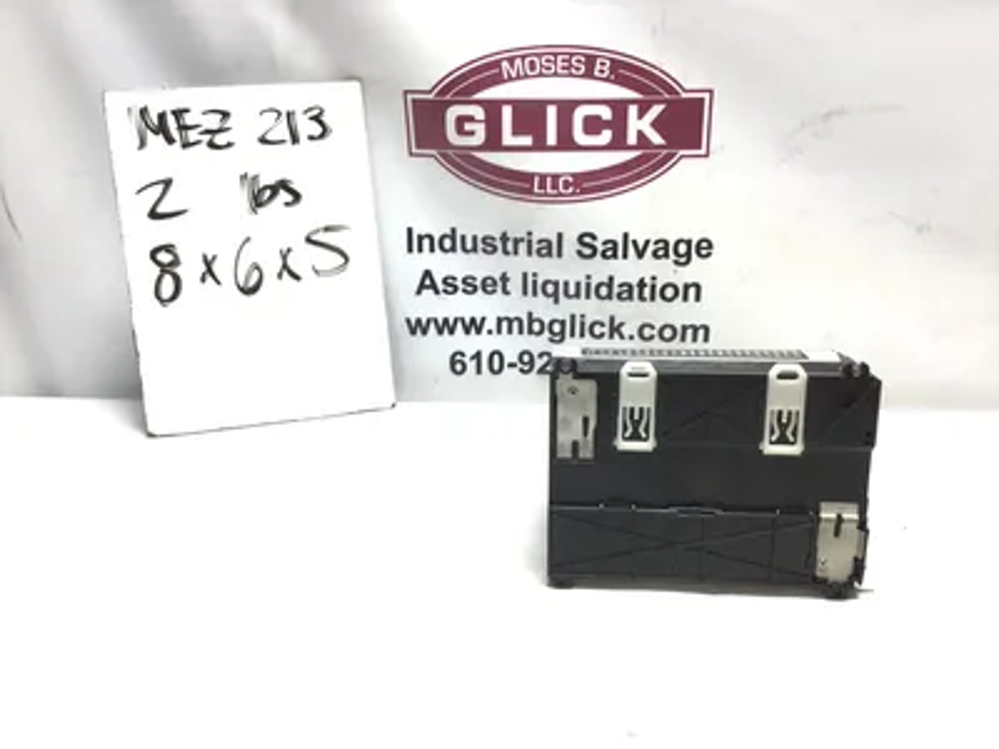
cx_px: 500
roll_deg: +0.5
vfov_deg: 45.4
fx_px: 895
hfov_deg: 58.4
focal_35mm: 31
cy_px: 374
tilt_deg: -19.9
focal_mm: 3.3
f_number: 2.4
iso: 32
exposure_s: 1/60
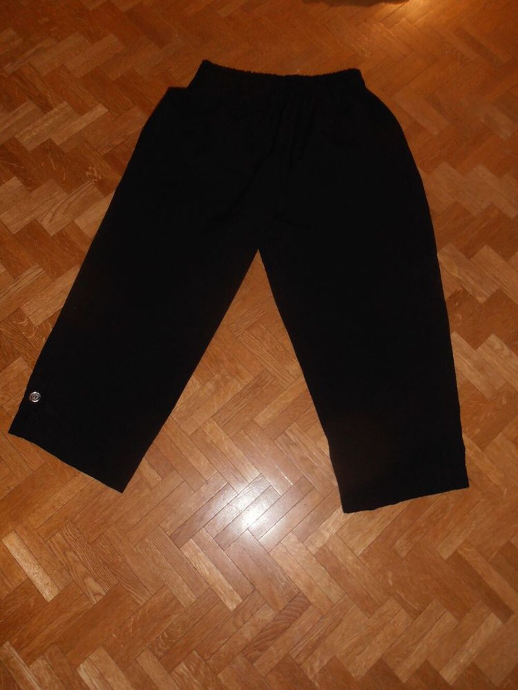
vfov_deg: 71.6
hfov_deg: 56.8
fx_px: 479
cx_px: 259
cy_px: 345
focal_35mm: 24
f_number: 3
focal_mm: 4.2
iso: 125
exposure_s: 1/30
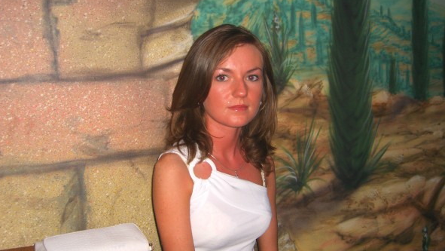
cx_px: 220
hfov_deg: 48.3
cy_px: 131
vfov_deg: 28.4
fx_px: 496
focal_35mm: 42
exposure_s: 1/60
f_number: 2.8
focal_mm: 7.9
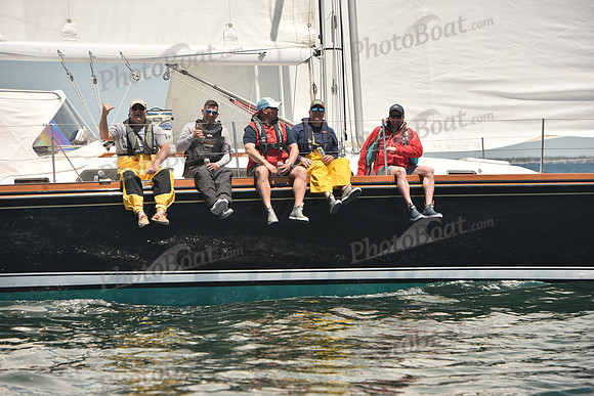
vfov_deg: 10.2
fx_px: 2228
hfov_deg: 15.2
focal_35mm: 135
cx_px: 297
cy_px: 198
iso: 250
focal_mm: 135
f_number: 5.6
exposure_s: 1/800
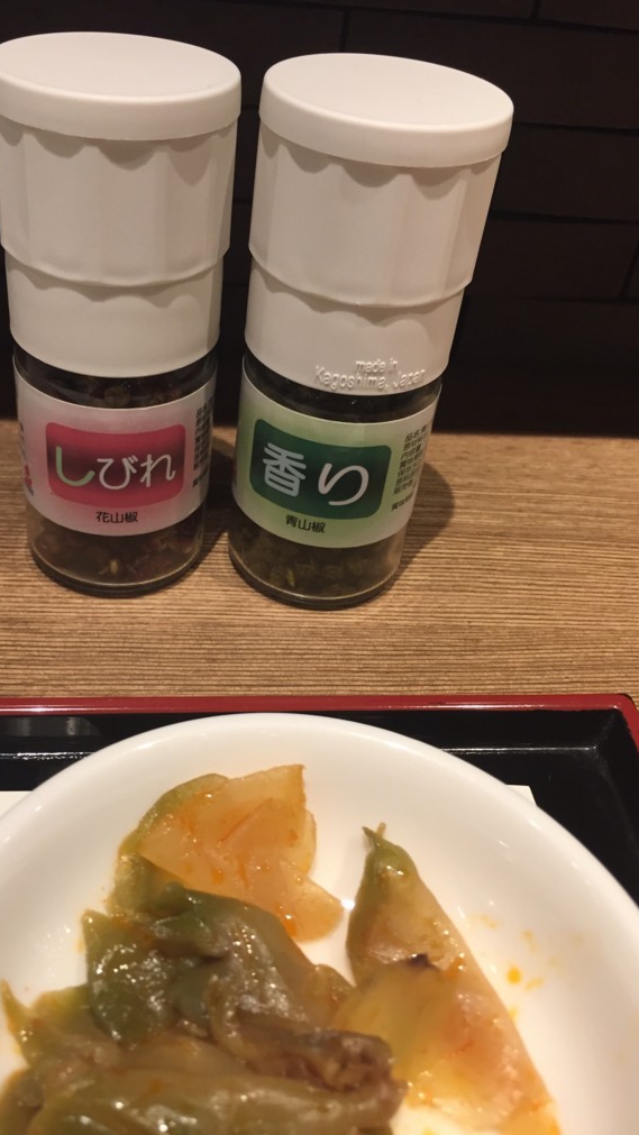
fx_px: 964
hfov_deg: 36.5
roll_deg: -6.4
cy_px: 561
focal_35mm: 32
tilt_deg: -39.4
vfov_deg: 61.0
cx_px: 244
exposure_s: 1/30
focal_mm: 4.15
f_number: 2.2
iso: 80
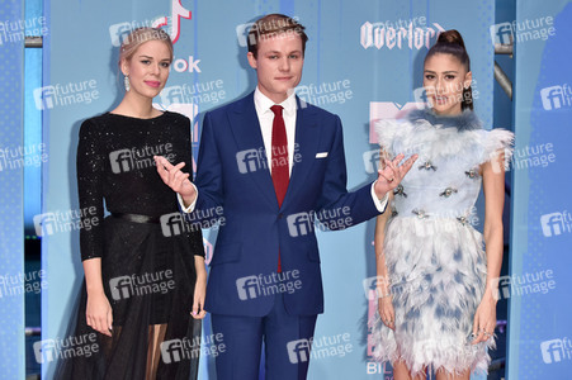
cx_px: 286
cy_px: 190
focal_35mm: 86
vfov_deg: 15.9
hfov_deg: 23.7
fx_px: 1365
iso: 2000
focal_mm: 86
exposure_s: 1/250
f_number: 4.5
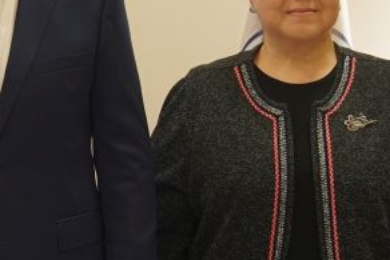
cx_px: 11
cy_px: 200
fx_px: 1723
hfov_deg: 12.8
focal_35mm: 159
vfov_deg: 8.6
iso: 800
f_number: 3.2
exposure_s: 1/100
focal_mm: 31
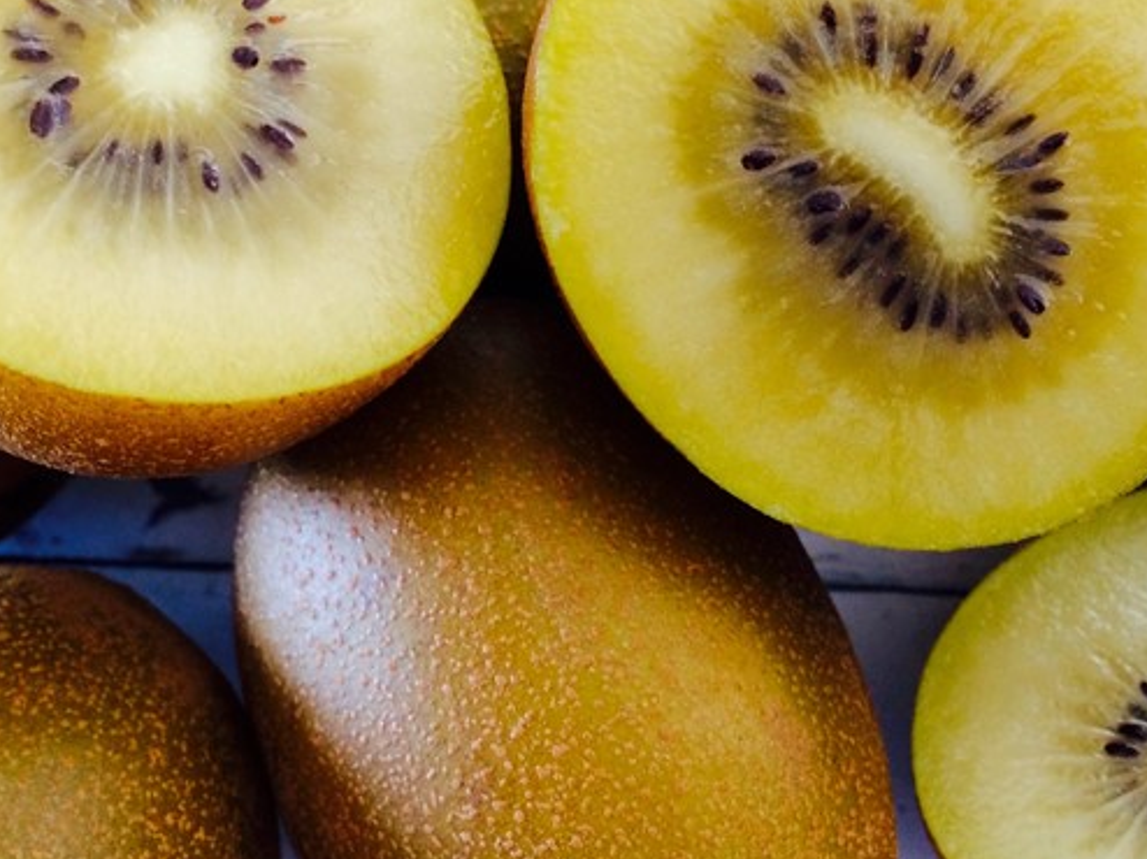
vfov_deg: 30.8
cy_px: 378
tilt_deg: -70.7
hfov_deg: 40.4
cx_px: 539
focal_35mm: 47
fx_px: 1557
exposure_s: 1/30
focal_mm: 4.15
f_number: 2.2
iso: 100
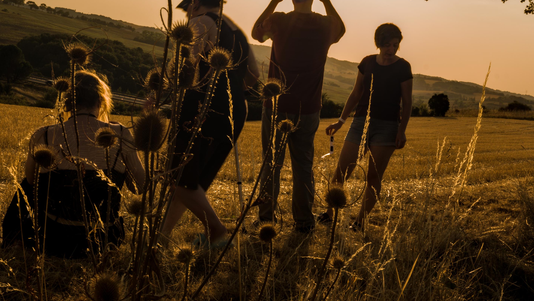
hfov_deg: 40.4
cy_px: 126
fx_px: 722
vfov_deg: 23.5
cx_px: 219
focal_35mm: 51
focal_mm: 24.1
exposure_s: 1/30
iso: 125
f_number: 22
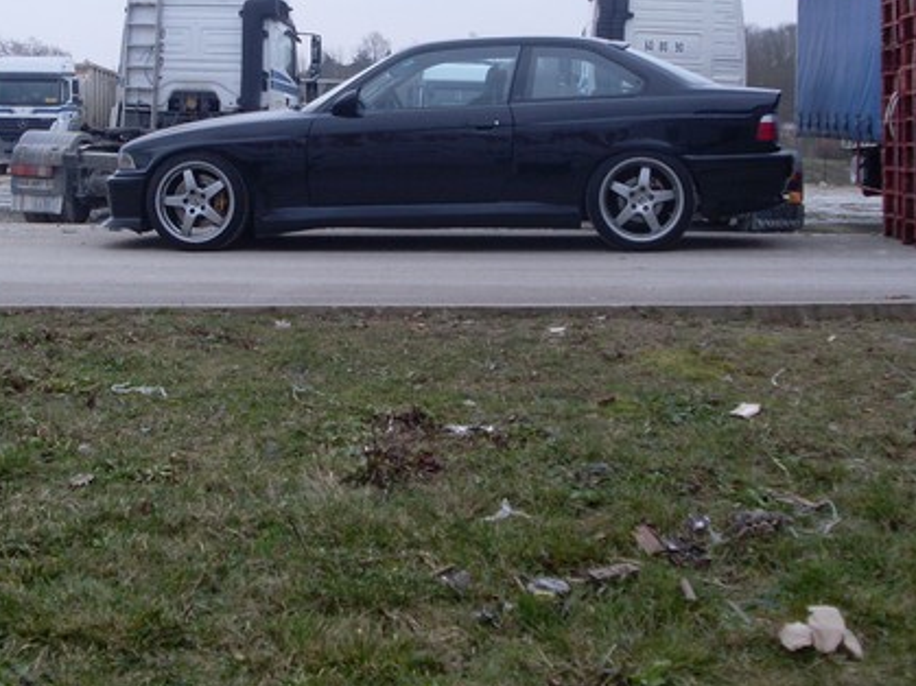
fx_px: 1534
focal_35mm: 58
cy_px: 210
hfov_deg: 33.2
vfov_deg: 25.0
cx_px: 396
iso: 80
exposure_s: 1/30
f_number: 3
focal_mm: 6.3
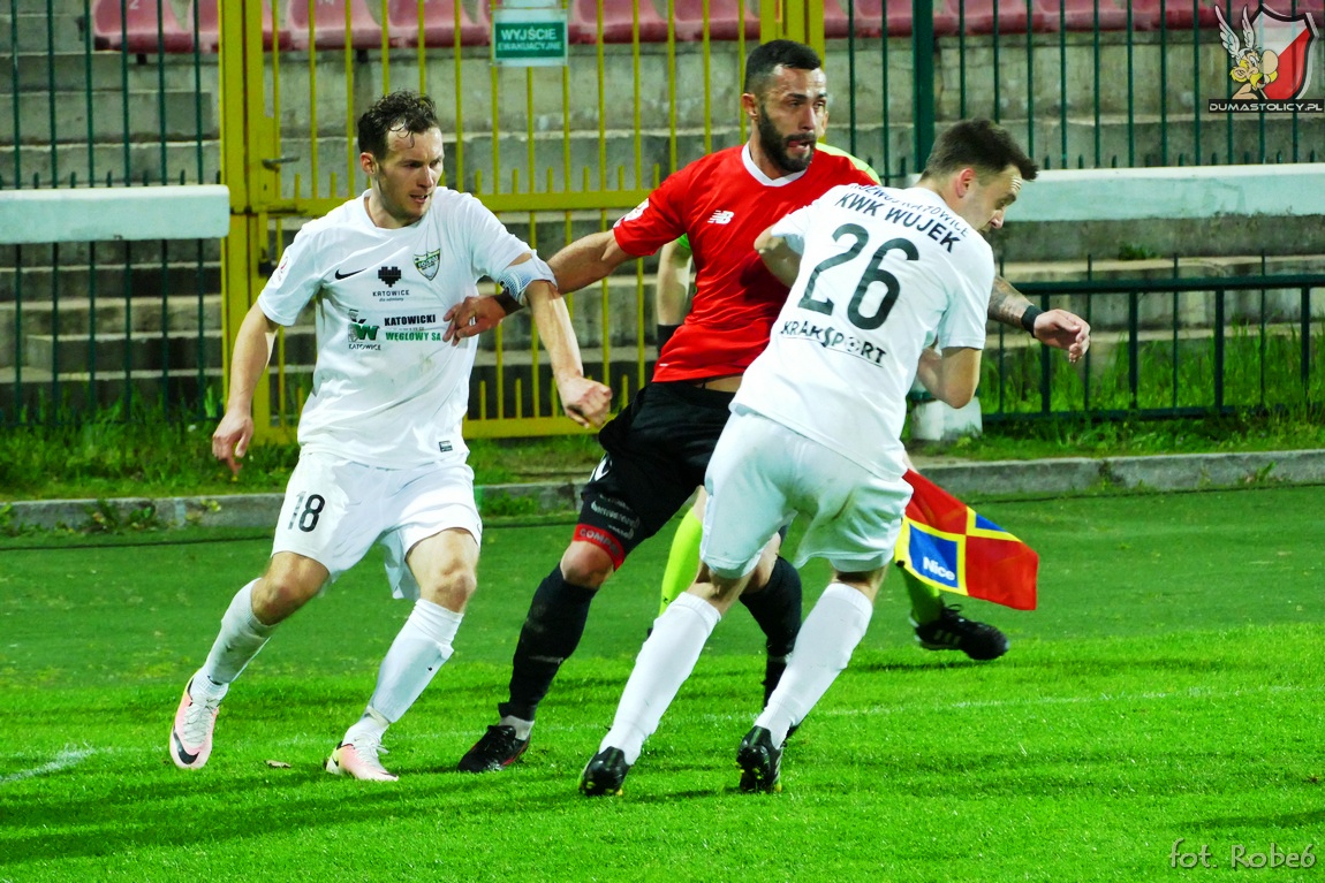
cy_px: 442
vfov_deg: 6.5
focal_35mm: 211
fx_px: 7766
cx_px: 662
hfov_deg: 9.8
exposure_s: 1/400
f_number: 4
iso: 3200
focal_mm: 76.94
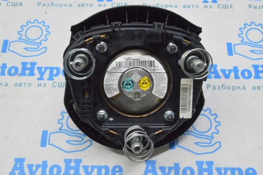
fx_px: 328
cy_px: 88
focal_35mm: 45
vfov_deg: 29.8
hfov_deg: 43.7
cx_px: 132
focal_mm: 30
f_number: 20
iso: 6400
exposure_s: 1/20
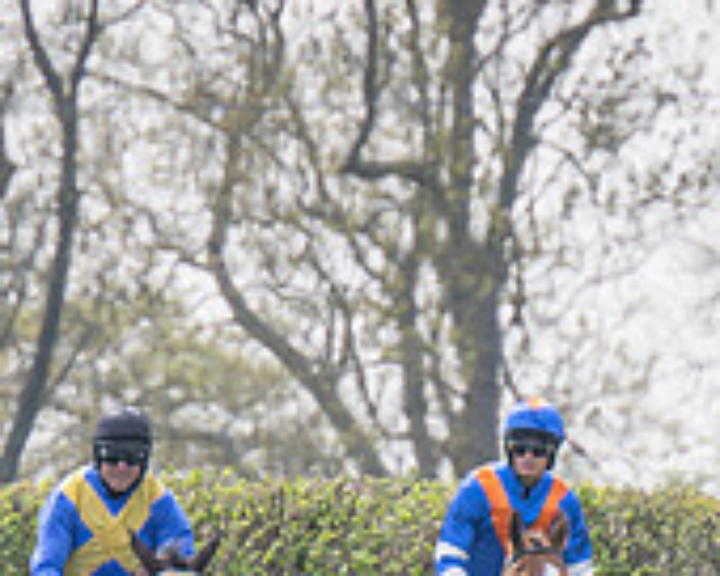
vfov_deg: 0.8
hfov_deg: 1.0
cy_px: 787
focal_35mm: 1907
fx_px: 40637
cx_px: 166
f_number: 4
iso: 200
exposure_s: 1/1600
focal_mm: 260
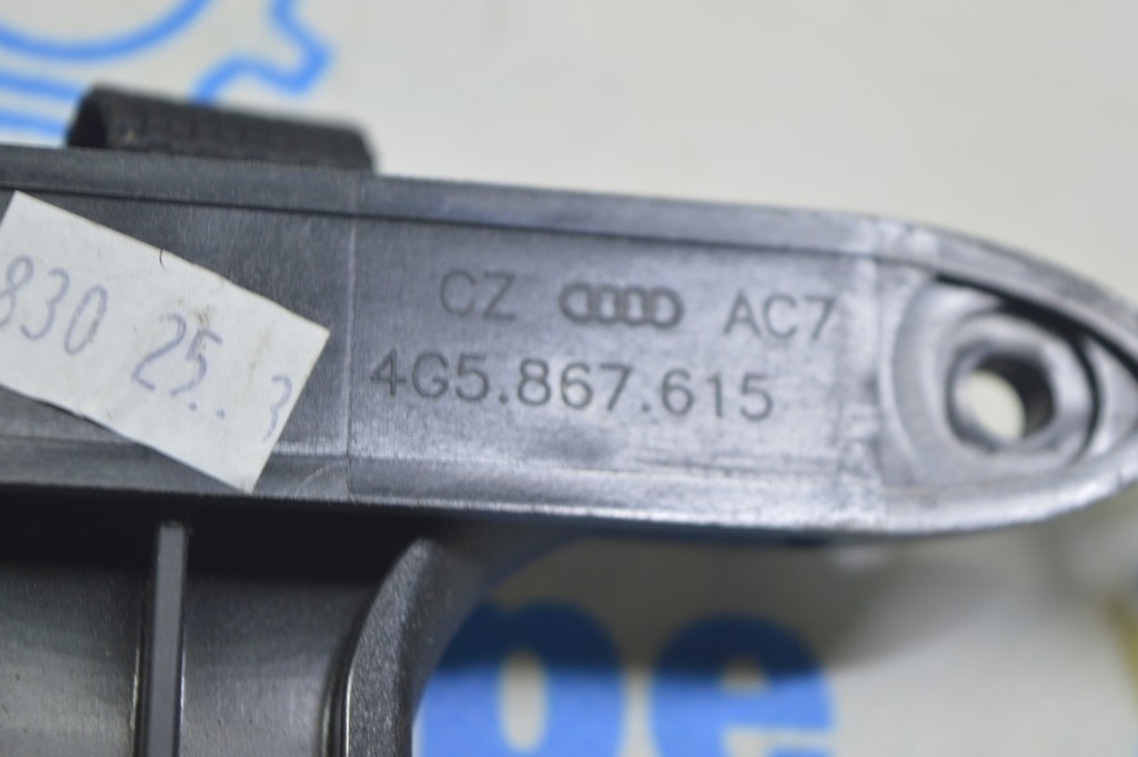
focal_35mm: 82
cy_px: 378
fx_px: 2606
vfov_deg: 16.5
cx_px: 569
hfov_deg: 24.6
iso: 400
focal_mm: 55
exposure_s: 1/20
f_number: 5.6
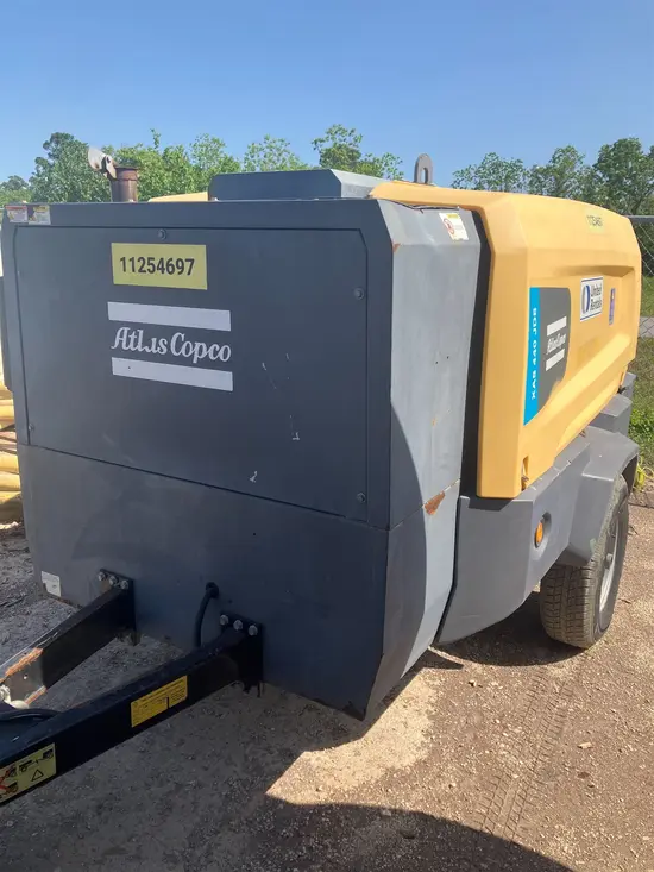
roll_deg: -2.6
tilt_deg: -12.7
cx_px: 327
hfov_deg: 49.8
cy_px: 436
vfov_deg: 63.4
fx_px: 705
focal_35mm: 28
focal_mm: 3.99
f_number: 1.8
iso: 32
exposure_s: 1/1389
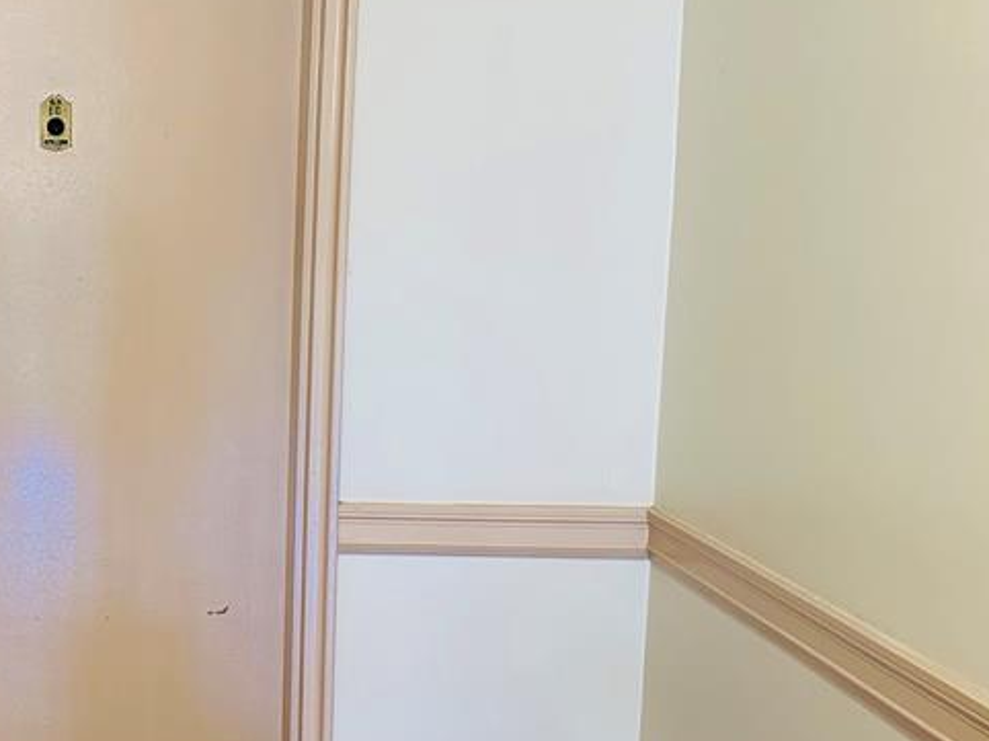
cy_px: 402
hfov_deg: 35.4
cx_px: 109
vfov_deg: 28.5
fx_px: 1456
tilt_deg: -7.0
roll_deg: -1.4
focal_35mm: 51
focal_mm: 6.86
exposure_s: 1/60
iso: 640
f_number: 1.78
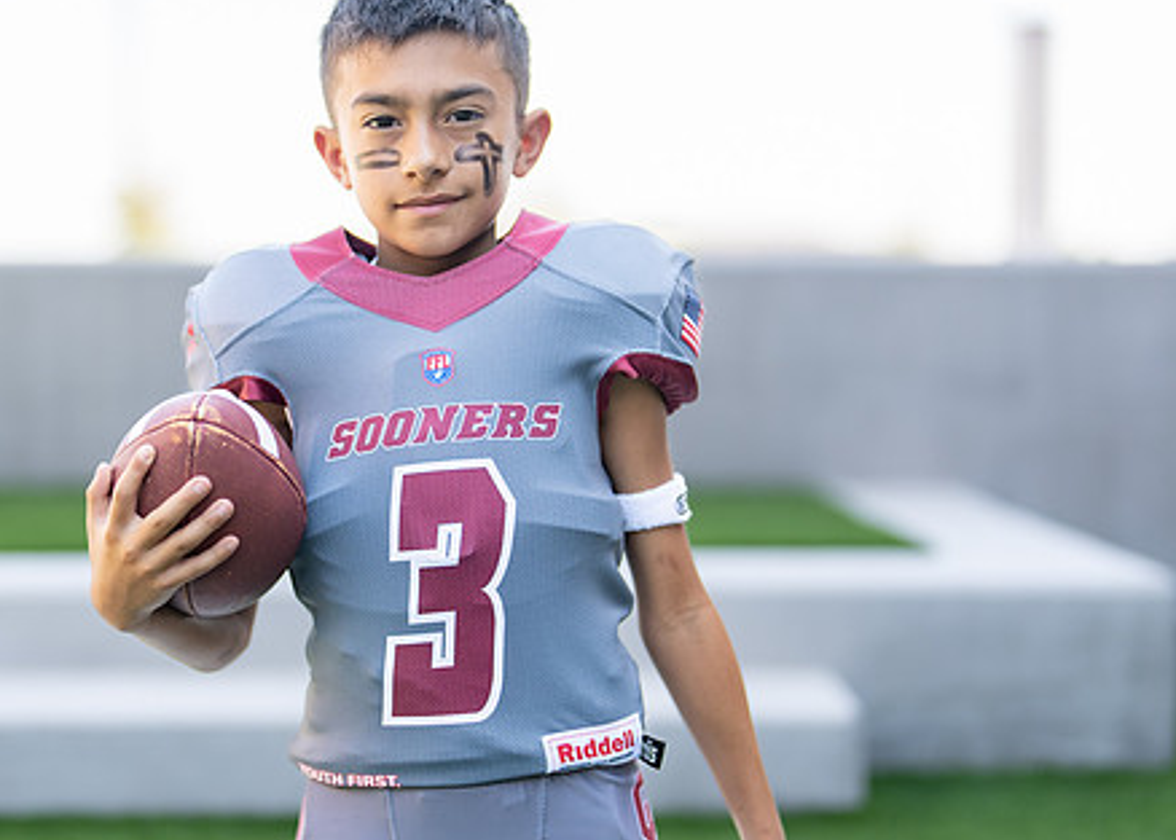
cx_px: 484
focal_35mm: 77
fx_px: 2572
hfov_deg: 25.7
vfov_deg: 18.6
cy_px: 411
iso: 100
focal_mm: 50
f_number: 1.2
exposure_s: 1/1600
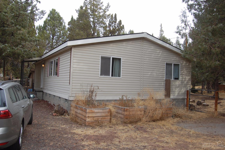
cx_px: 112
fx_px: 206
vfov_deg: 39.9
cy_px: 75
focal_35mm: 33
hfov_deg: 57.3
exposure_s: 1/200
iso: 200
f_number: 7.1
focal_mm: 22
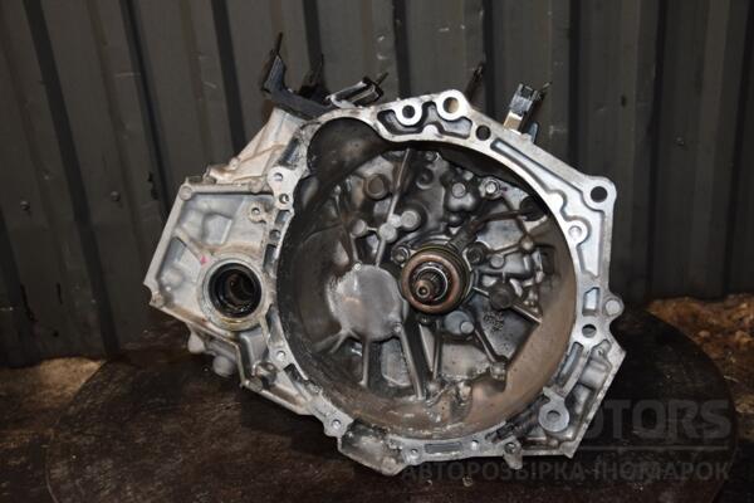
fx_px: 942
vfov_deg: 29.9
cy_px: 252
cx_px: 377
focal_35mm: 45
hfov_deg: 43.6
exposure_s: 1/60
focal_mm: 30
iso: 800
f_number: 5
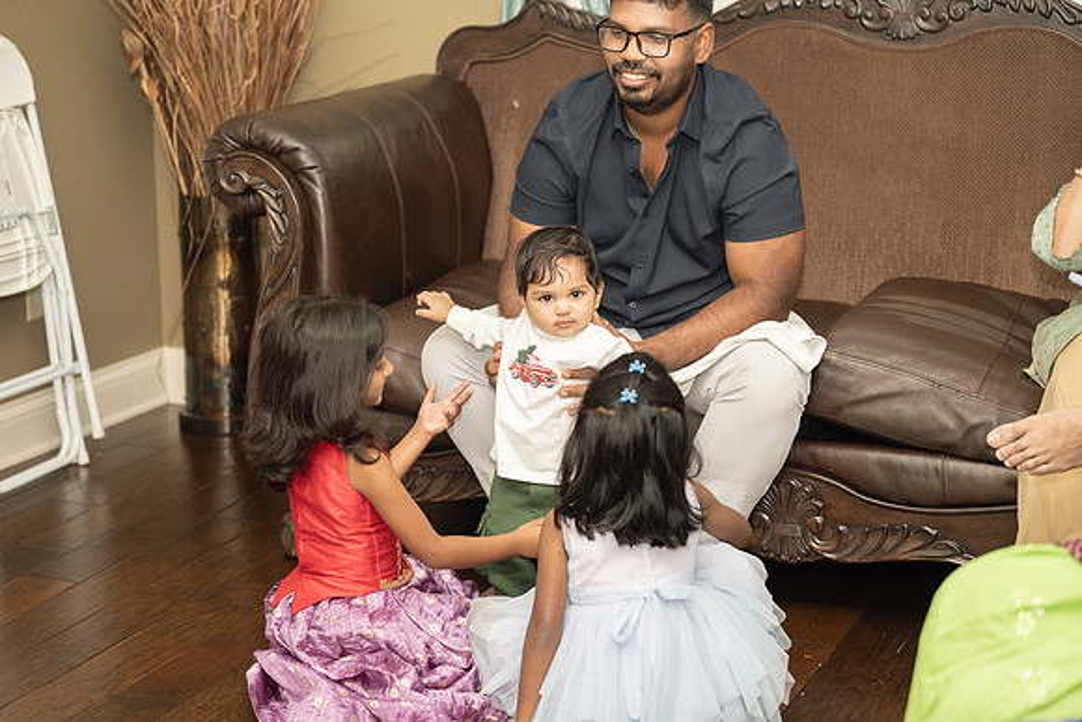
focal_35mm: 72
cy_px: 361
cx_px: 541
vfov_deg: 18.9
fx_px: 2164
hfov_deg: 28.1
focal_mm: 72
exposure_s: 1/200
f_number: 2.8
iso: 500
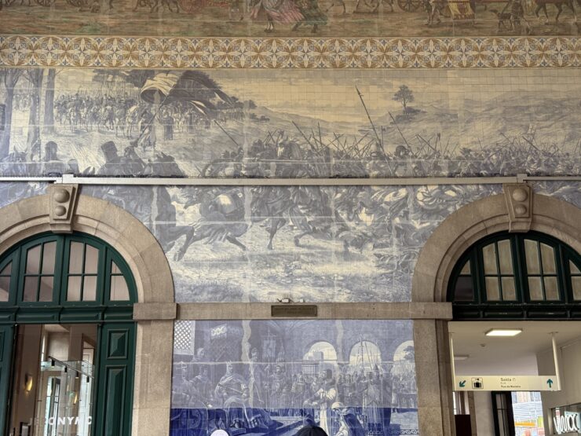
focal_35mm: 48
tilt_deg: +16.7
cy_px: 218
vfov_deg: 30.3
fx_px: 806
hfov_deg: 39.7
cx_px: 290
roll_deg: +0.3
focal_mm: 6.76
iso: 100
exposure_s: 1/60
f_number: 1.78
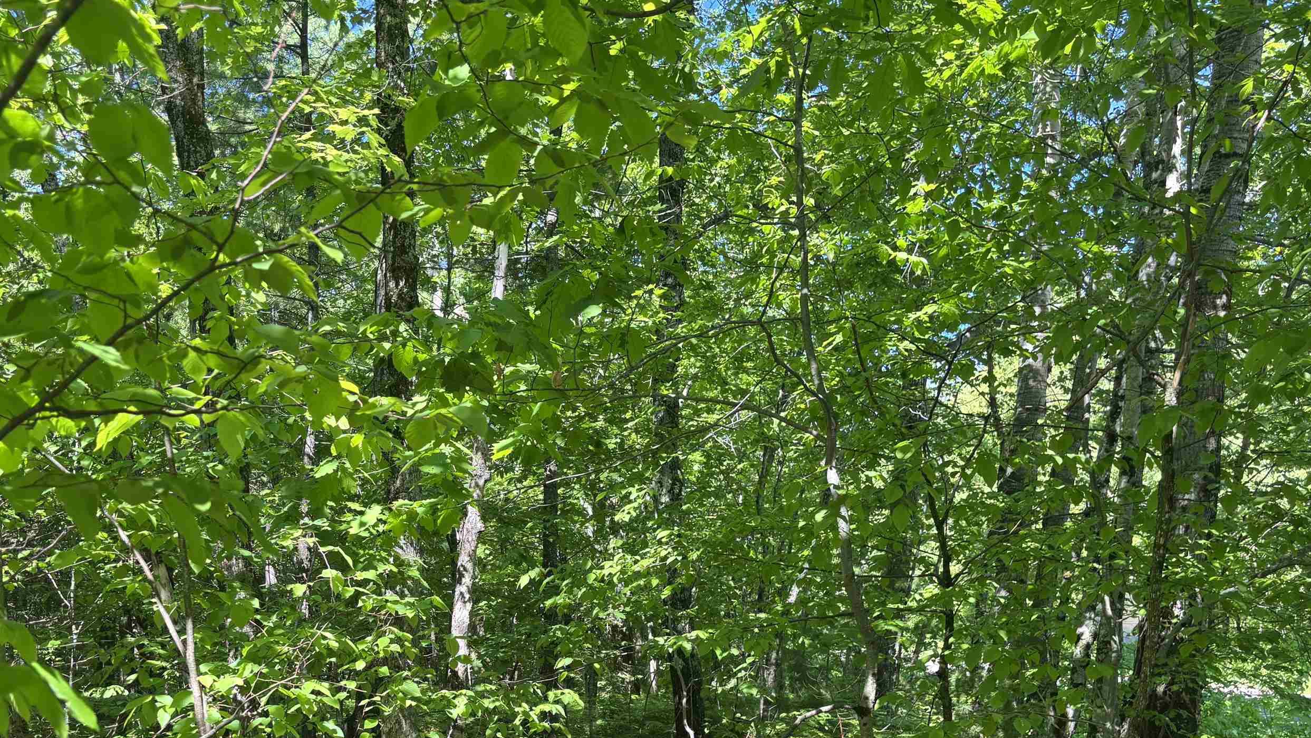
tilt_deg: +2.5
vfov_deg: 32.8
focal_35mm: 35
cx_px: 506
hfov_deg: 56.1
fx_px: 1217
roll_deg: +0.7
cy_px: 591
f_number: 1.6
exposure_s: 1/124
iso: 32
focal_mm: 5.96
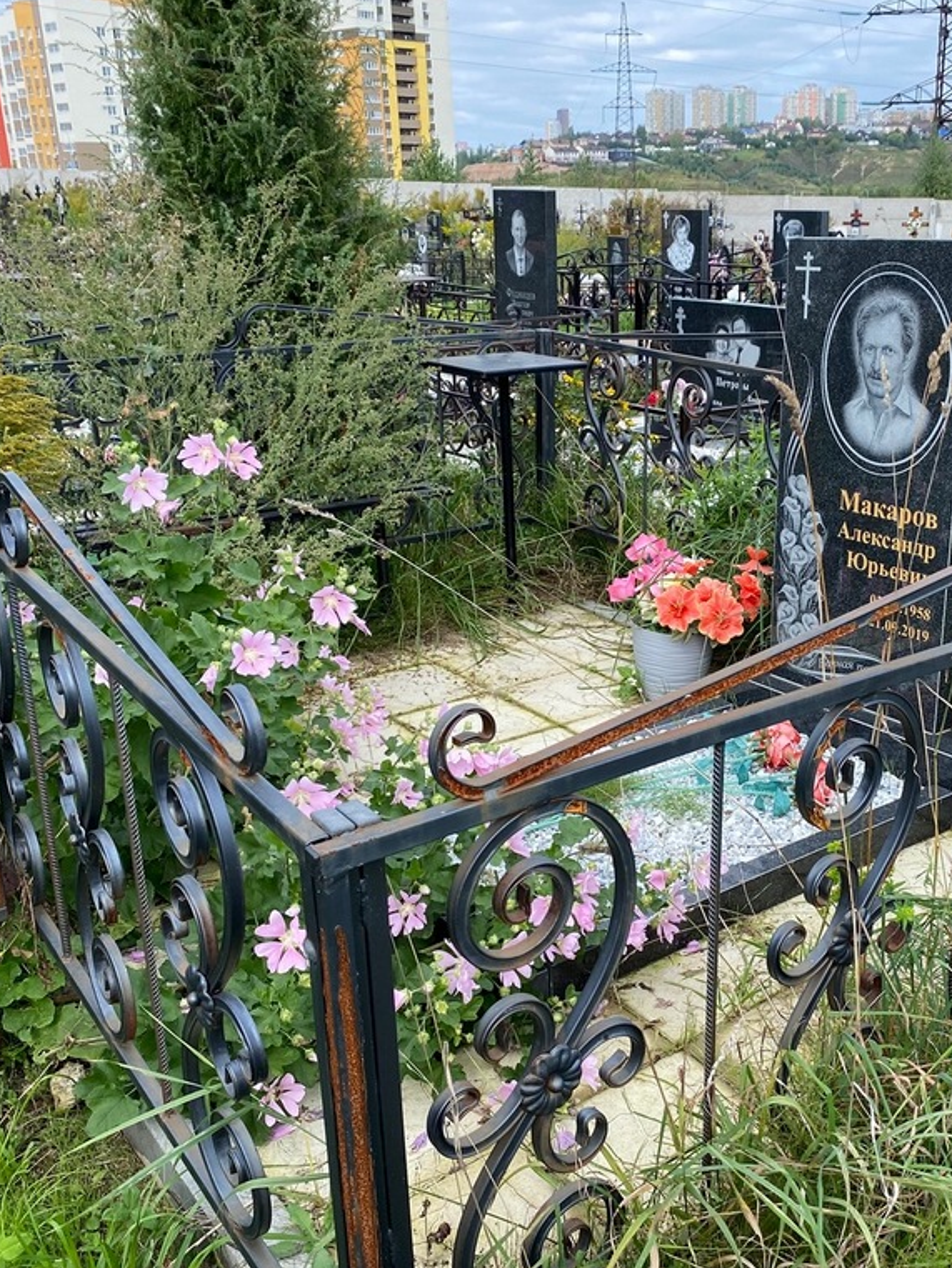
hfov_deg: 40.2
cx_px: 630
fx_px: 1283
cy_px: 633
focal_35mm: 35
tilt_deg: -18.3
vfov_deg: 52.6
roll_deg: +0.2
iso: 32
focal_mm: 4.25
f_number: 1.8
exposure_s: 1/788
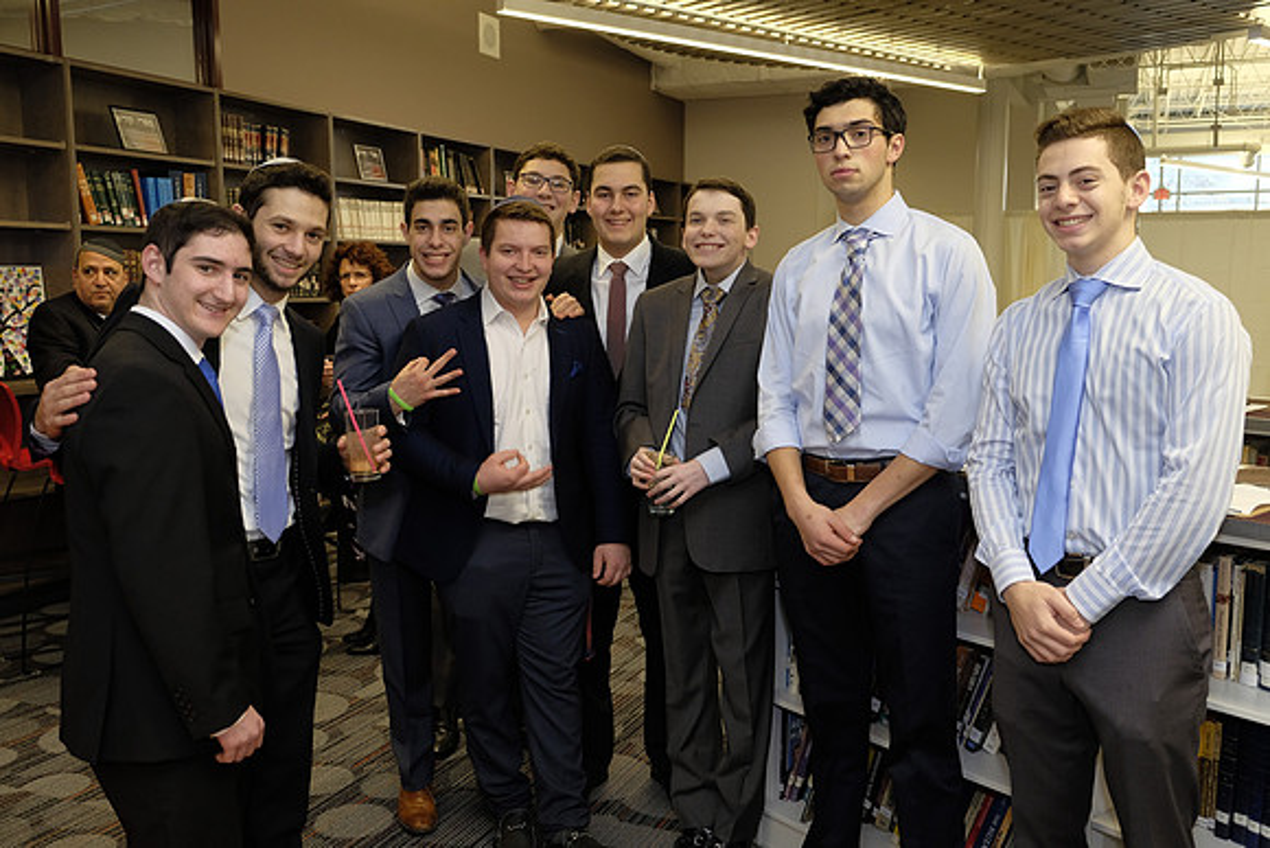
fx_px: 1129
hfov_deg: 58.7
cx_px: 635
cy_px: 424
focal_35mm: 32
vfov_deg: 41.1
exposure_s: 1/180
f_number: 3.2
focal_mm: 21.4
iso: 800
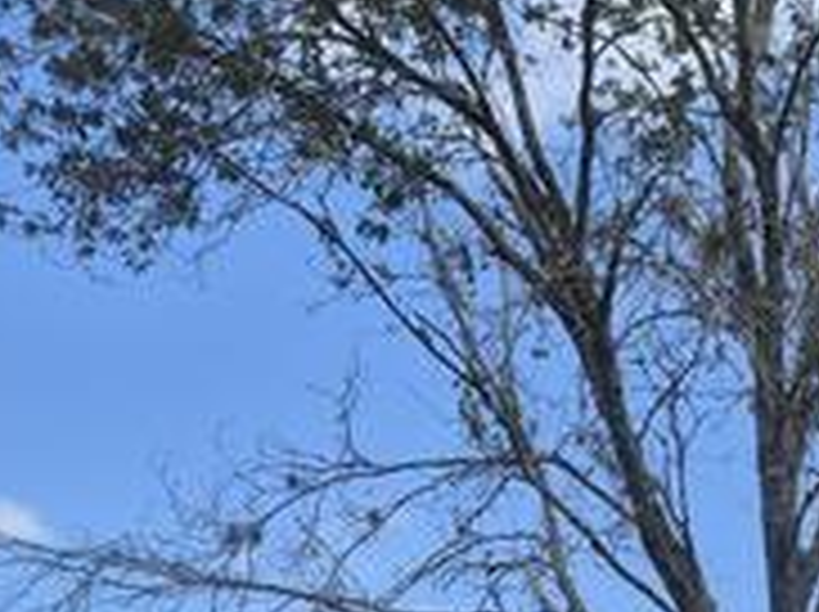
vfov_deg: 16.2
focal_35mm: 81
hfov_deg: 22.9
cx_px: 882
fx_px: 1914
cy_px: 990
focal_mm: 5.4
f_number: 1.8
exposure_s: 1/4048
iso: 80
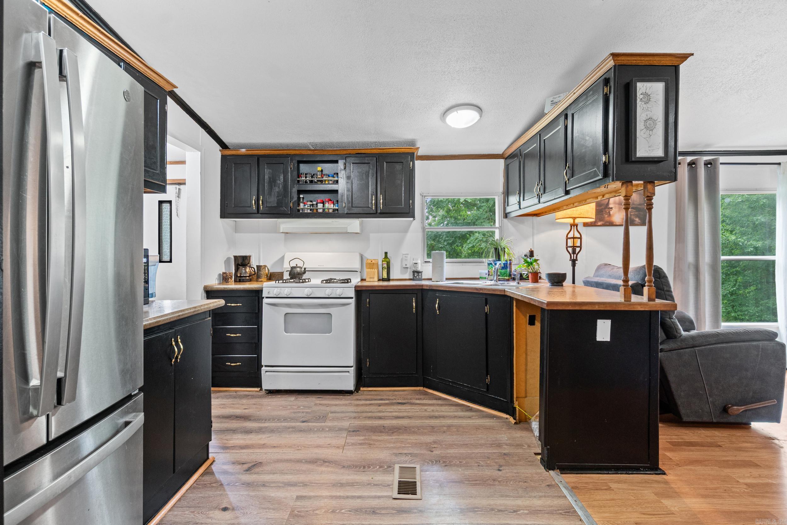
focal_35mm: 16
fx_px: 361
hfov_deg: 95.0
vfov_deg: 72.0
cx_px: 394
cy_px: 262
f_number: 8
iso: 400
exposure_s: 1/1.67
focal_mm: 11
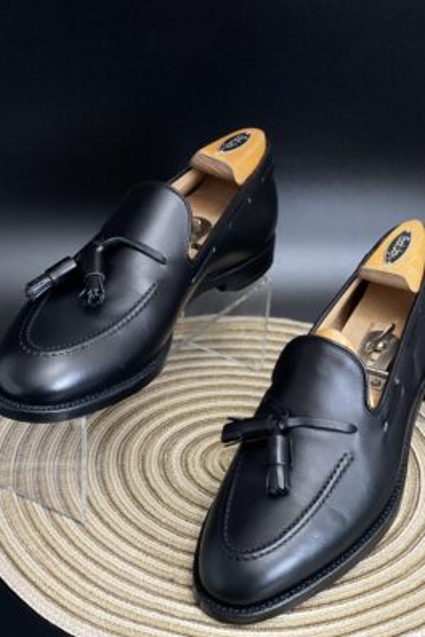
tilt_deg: -29.8
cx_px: 220
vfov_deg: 30.1
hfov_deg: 20.3
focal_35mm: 67
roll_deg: -2.7
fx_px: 1185
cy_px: 318
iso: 250
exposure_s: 1/97
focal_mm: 7.5
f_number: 2.2
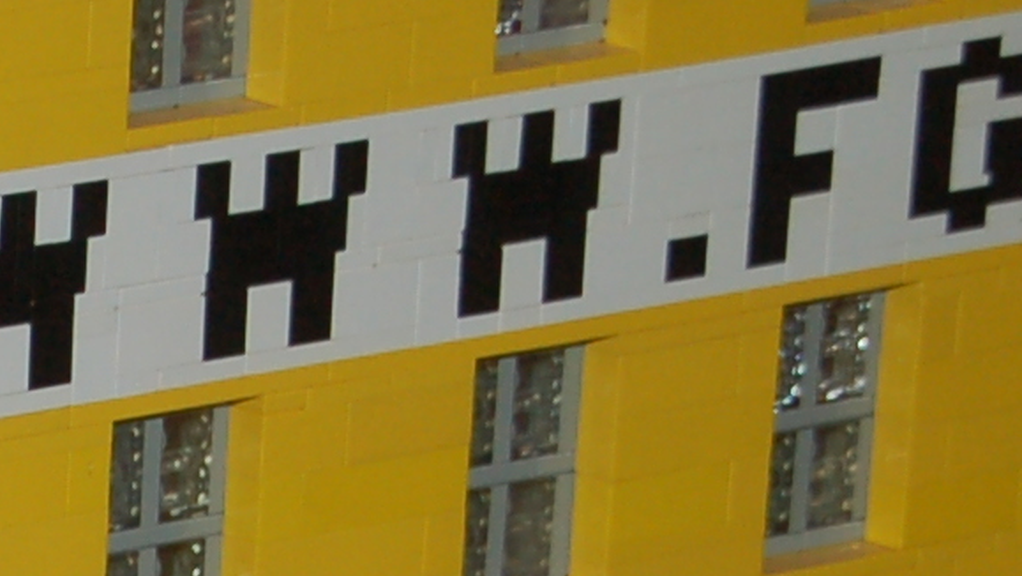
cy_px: 1299
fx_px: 8836
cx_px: -907
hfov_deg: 6.5
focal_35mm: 326
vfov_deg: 3.7
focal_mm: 40
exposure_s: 1/60
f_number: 4.8
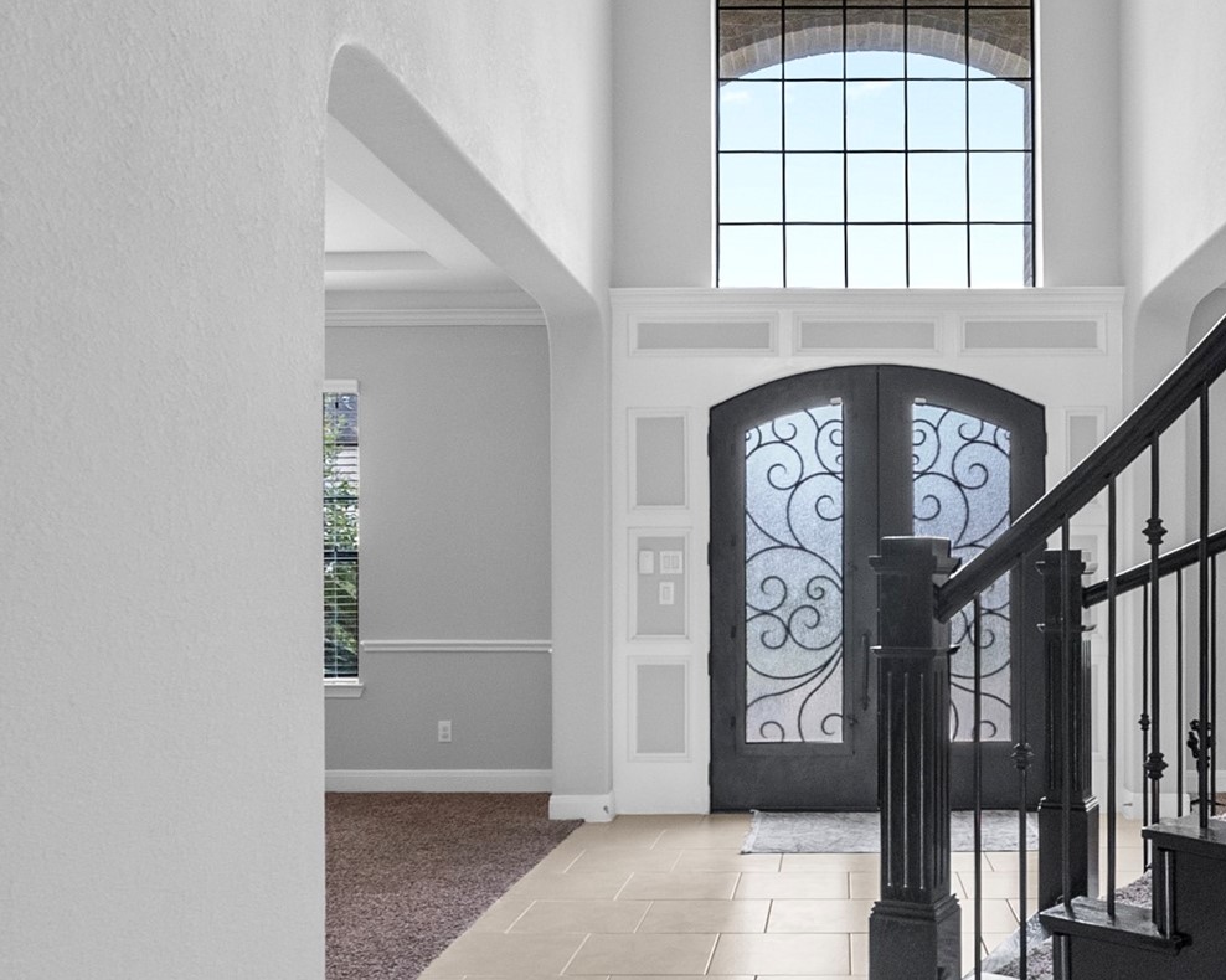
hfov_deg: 52.8
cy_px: 570
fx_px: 1197
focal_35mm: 33
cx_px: 850
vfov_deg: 44.4
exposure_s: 1/80
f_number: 9
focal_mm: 16
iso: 3200
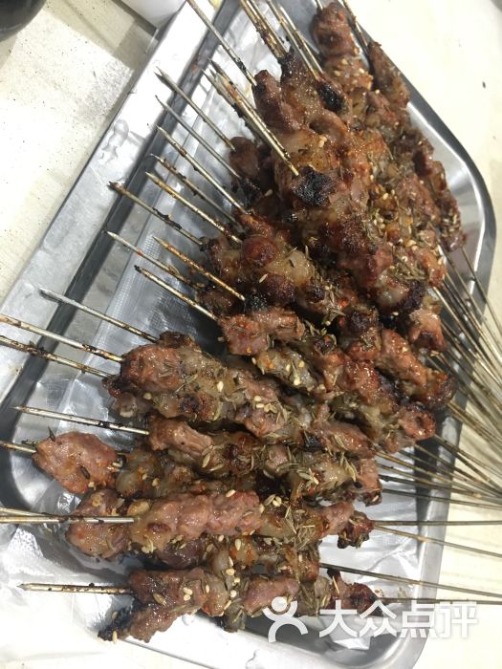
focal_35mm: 29
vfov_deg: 61.7
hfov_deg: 48.2
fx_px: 561
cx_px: 251
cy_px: 334
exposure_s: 1/20
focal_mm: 4.15
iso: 200
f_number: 2.2
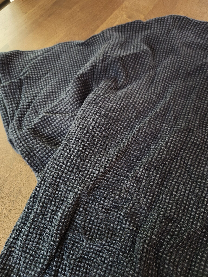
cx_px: 104
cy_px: 138
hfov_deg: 58.9
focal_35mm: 23
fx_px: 184
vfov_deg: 73.9
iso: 800
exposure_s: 1/60
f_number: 1.8
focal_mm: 5.54
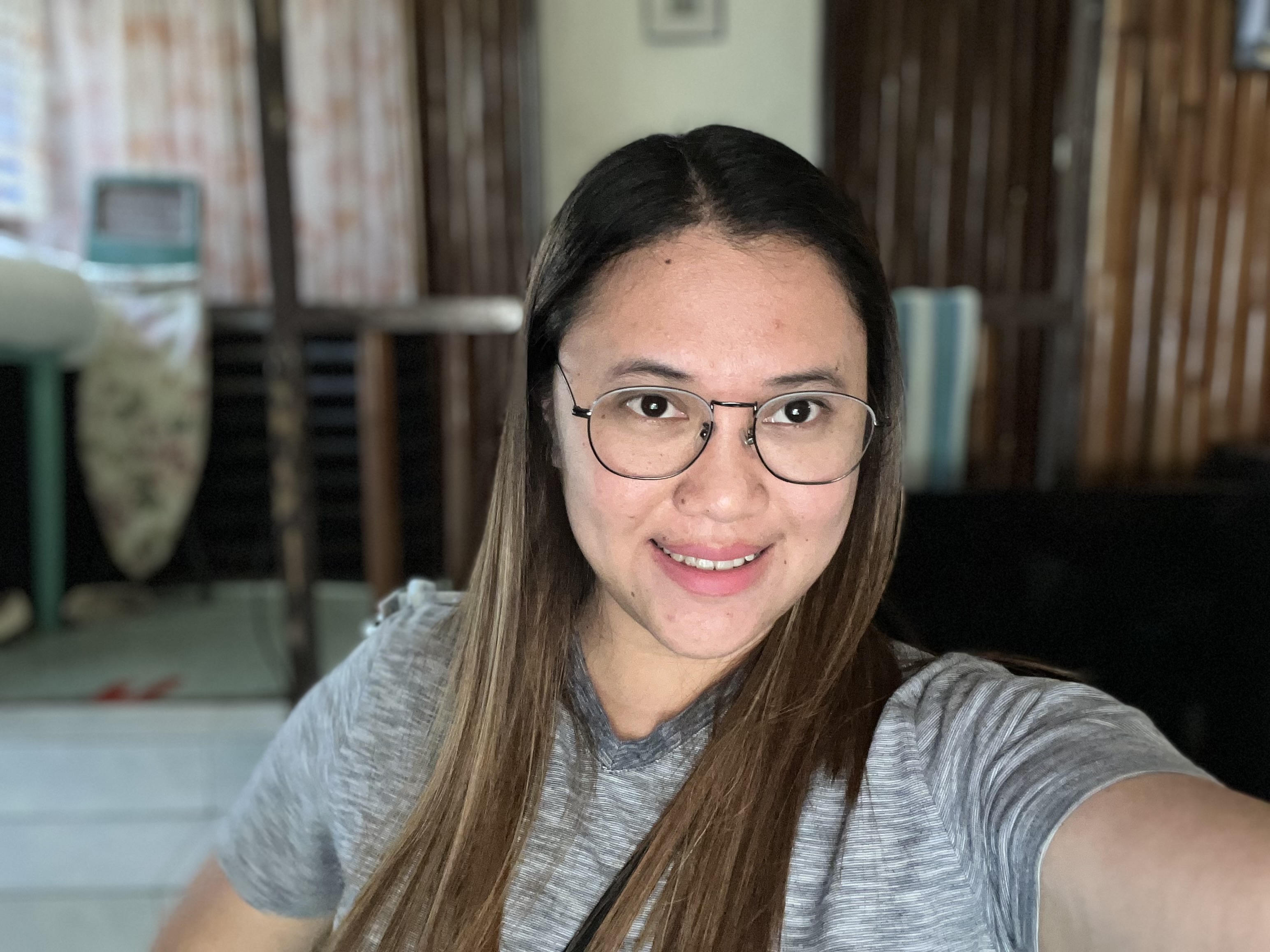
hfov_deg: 60.0
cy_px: 476
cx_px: 635
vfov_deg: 46.8
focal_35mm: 30
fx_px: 1101
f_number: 2.2
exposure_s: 1/30
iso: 250
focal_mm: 2.71
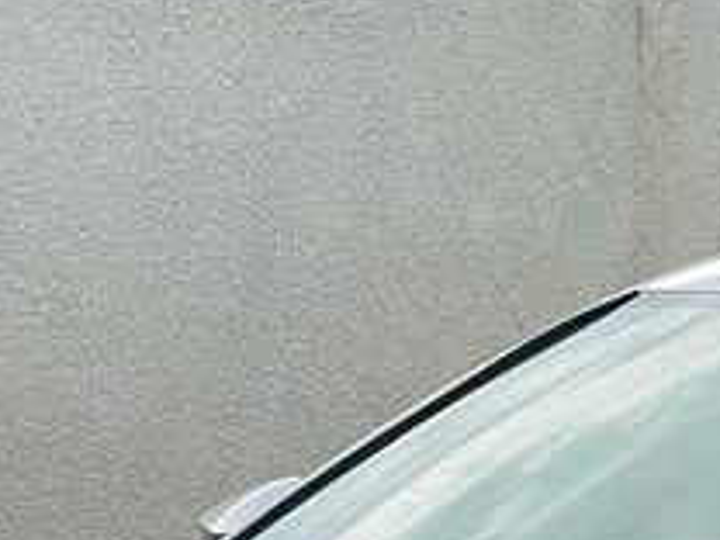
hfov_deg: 7.8
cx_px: 869
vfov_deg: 5.8
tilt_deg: -9.9
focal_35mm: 250
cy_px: 1056
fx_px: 5200
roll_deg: -3.6
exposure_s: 1/287
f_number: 2
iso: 25
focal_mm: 6
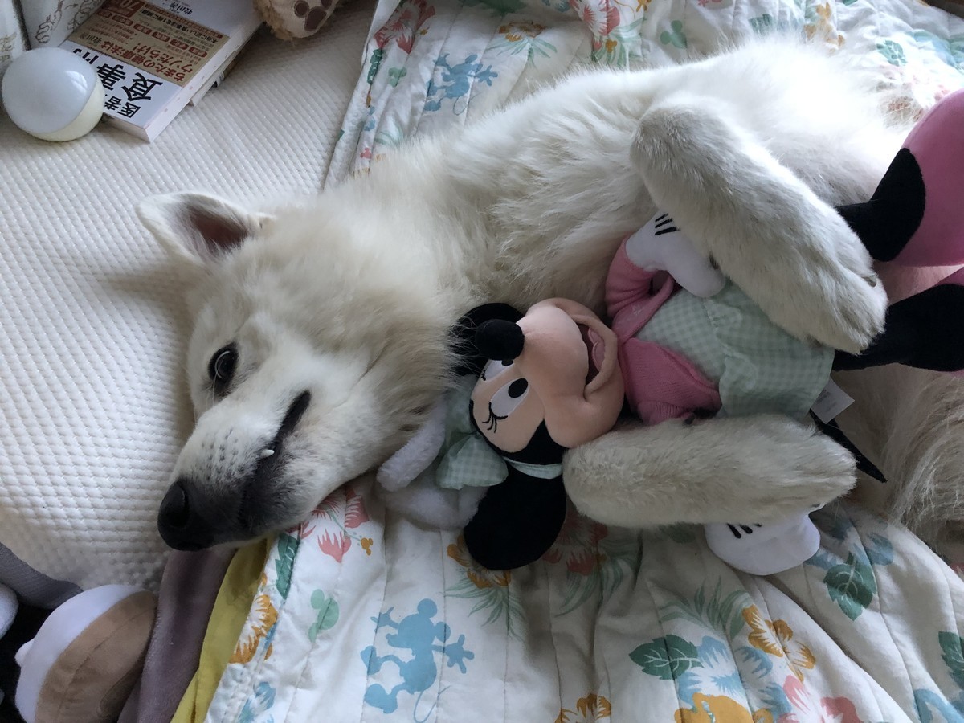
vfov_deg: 49.7
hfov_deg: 63.4
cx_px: 482
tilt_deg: -52.5
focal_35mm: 28
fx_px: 780
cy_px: 362
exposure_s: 1/11
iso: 100
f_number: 1.8
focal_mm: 4
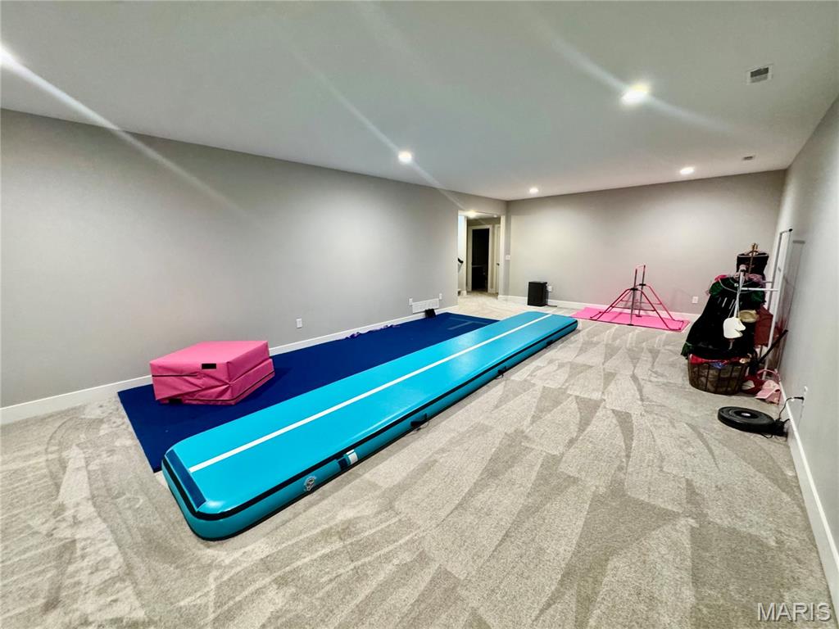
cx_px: 420
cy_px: 314
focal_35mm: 14
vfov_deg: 85.7
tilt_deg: -10.1
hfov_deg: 102.1
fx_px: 339
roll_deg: +0.5
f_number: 2.2
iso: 400
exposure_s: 1/60
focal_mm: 2.22
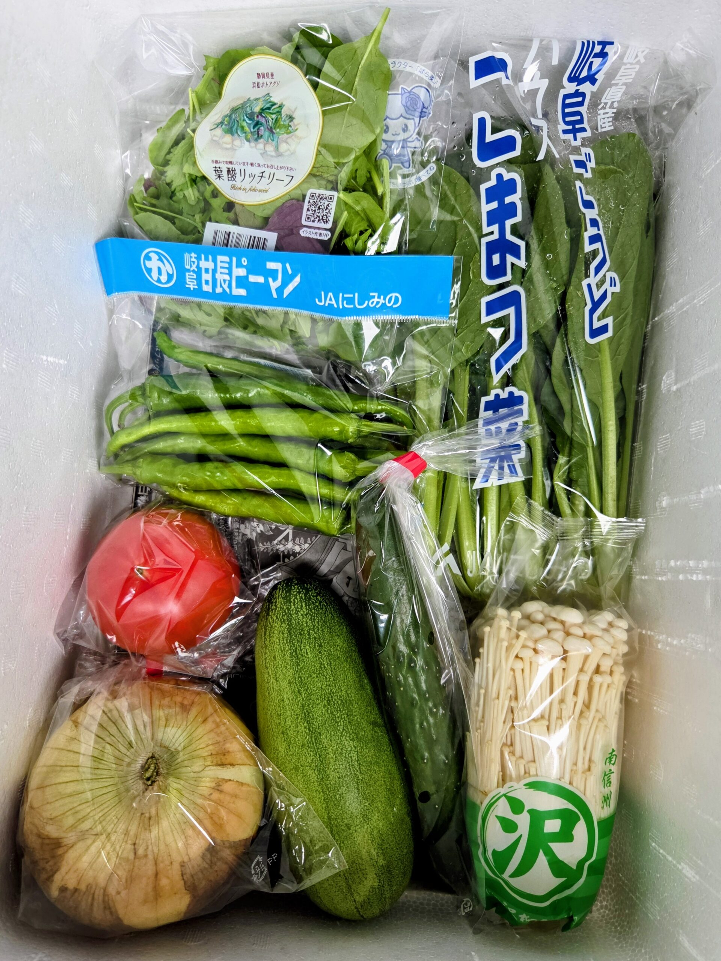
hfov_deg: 58.9
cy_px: 480
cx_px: 360
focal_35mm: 23
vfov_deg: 73.9
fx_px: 639
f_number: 1.8
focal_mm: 5.4
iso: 160
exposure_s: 1/180
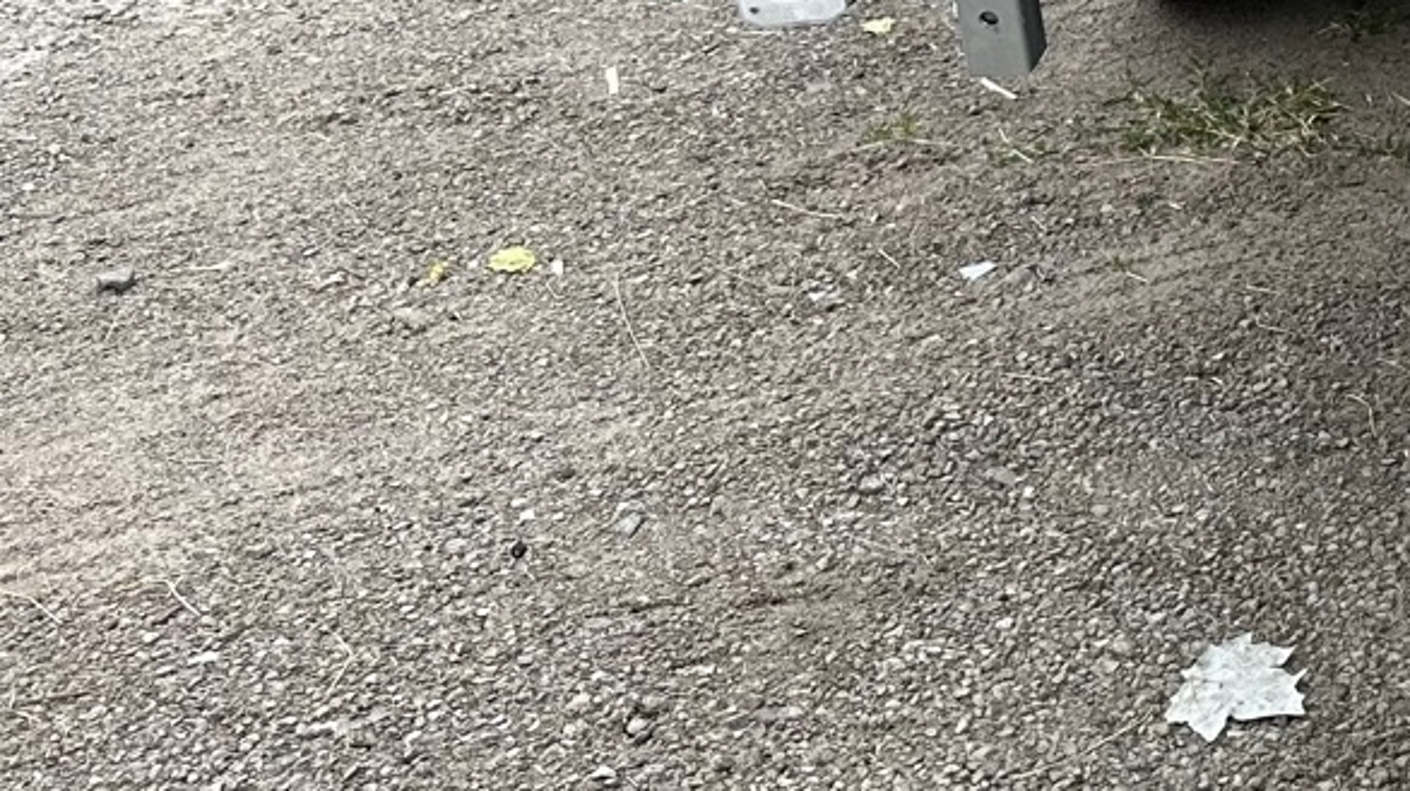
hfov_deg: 20.6
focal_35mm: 90
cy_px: -209
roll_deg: +0.3
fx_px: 3363
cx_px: 2036
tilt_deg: -21.8
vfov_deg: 13.0
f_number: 1.78
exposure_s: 1/745
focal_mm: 6.86
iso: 80
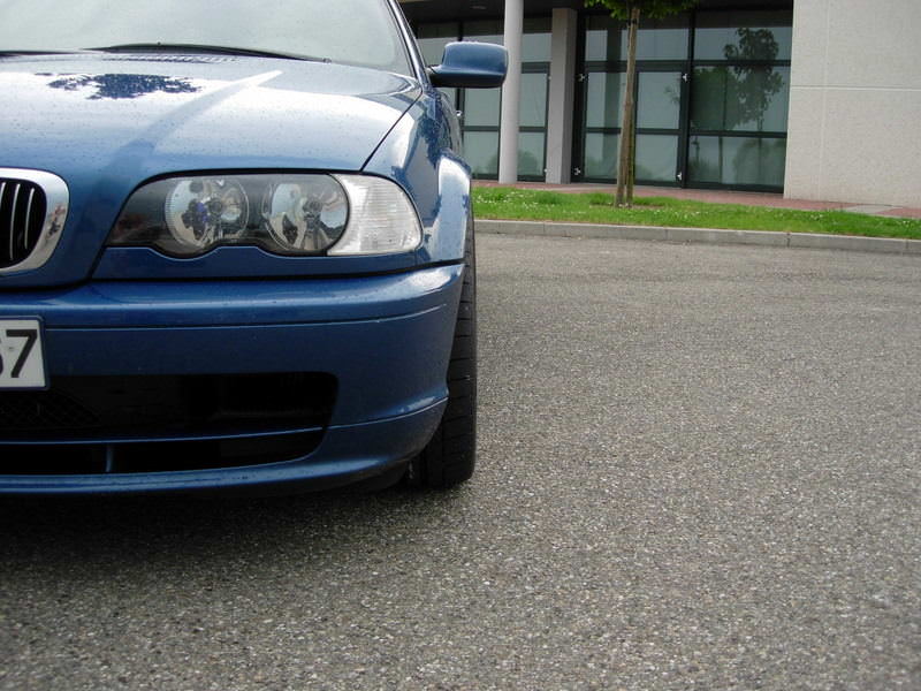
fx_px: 1011
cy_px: 346
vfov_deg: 37.7
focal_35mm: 38
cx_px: 460
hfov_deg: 49.0
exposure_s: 1/497
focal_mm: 7.8
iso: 79
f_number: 2.8
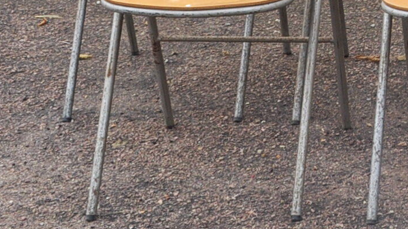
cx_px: 672
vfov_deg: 8.8
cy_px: -278
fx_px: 1384
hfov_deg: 15.1
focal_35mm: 128
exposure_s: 1/320
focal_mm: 18
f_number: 9
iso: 200
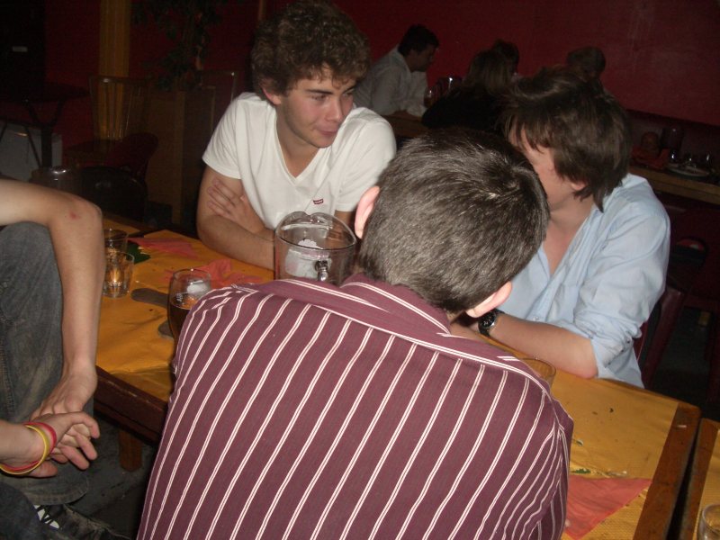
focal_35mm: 35
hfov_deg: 52.6
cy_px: 270
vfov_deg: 40.7
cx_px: 360
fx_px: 728
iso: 200
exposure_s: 1/60
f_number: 2.6
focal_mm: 5.8
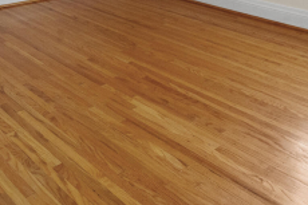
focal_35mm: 49
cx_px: 178
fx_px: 419
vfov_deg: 22.1
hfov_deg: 40.3
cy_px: -113
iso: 400
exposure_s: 1/60
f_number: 8
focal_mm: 10
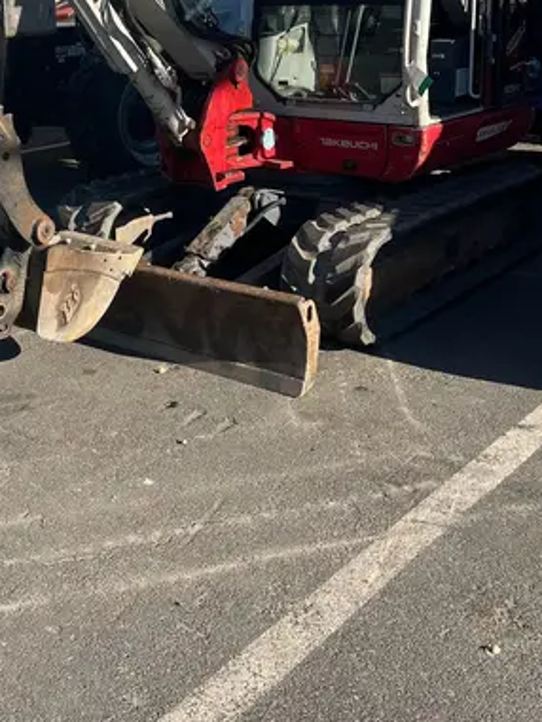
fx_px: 1043
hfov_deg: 28.6
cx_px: 129
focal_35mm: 50
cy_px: 160
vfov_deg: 37.0
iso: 50
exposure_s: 1/2899
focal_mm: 5.1
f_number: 1.6
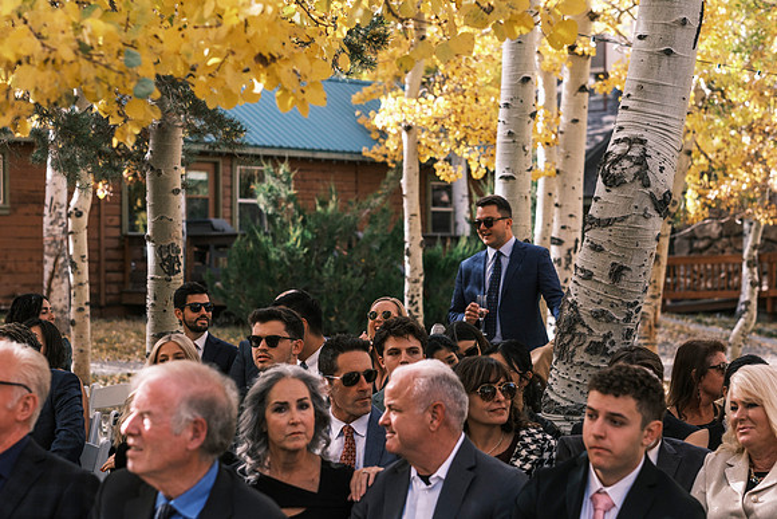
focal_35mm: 84
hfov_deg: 24.2
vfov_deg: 16.3
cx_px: 388
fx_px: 1813
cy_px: 260
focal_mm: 56
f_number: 2
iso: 400
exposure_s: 1/2000
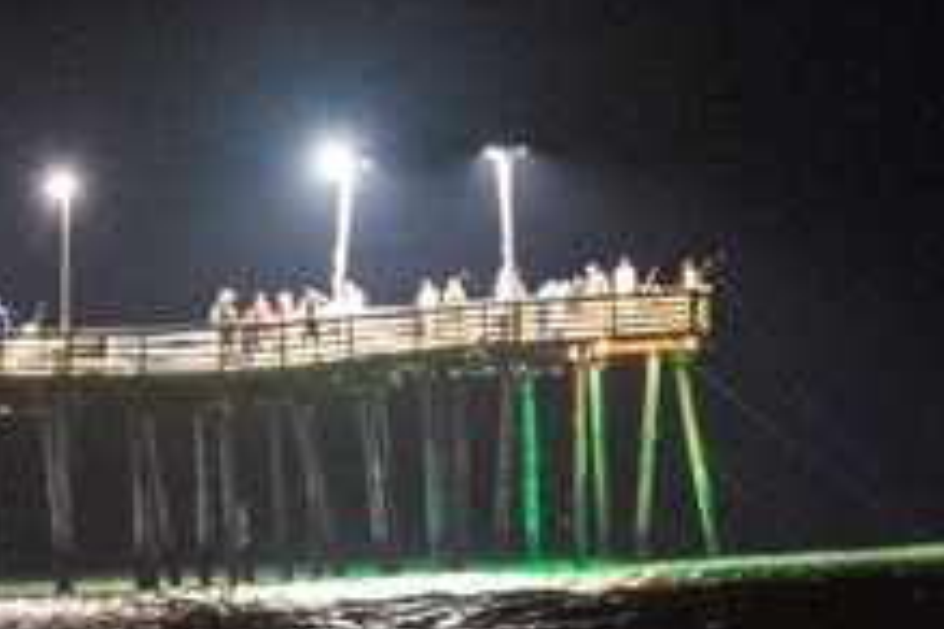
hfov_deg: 5.4
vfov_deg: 3.6
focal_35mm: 383
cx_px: -259
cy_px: 991
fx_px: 10042
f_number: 2.8
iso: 6400
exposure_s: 1/15
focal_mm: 70
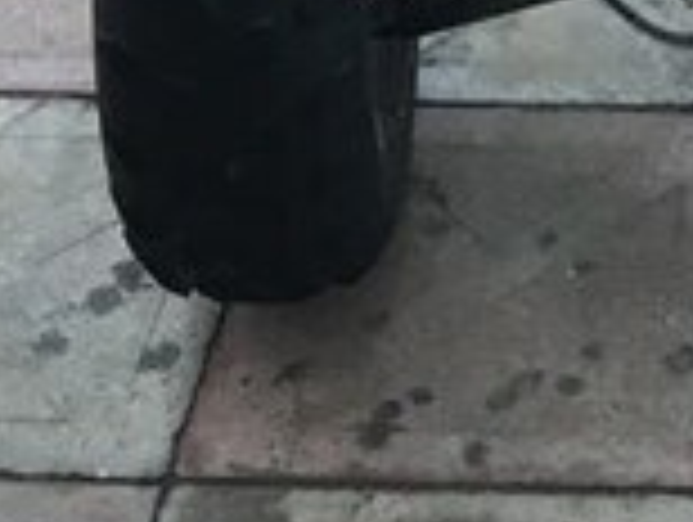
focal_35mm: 124
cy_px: -533
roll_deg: -1.8
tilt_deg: -28.1
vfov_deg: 10.9
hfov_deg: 15.2
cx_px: 891
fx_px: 2486
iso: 40
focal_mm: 4.15
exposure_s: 1/33
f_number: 2.2
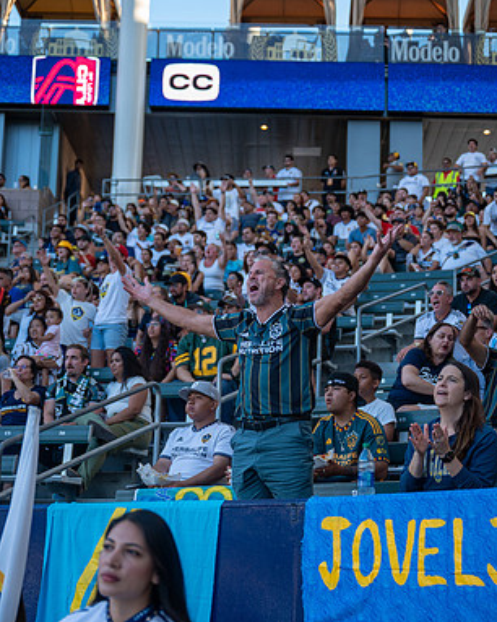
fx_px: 1306
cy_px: 310
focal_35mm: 71
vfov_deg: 26.8
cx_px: 237
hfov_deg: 21.5
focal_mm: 50
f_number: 2.8
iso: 500
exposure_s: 1/1000
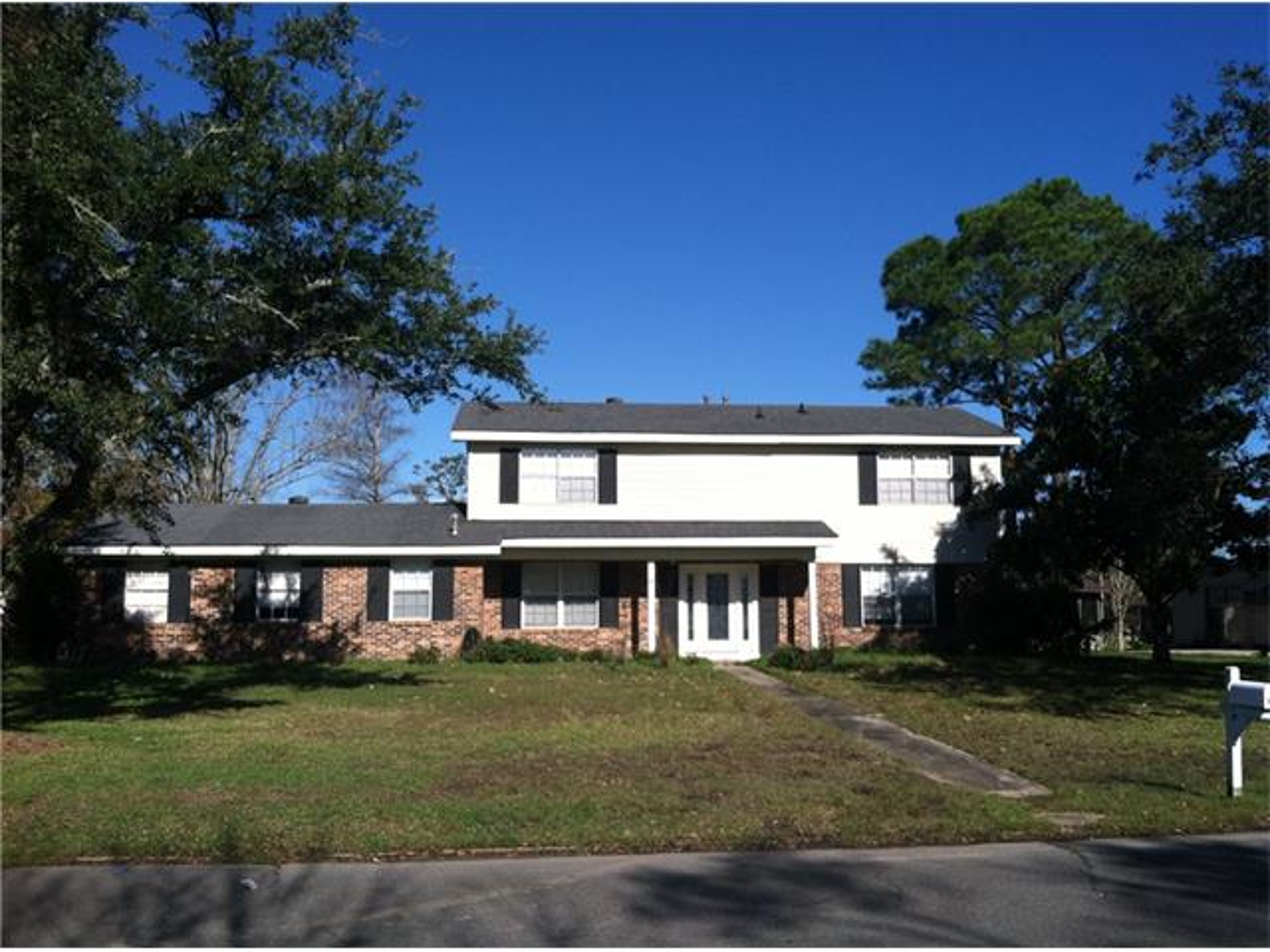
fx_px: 1284
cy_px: 476
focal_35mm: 35
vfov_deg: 40.7
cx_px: 635
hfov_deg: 52.6
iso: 80
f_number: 2.8
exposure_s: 1/1429
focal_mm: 3.85
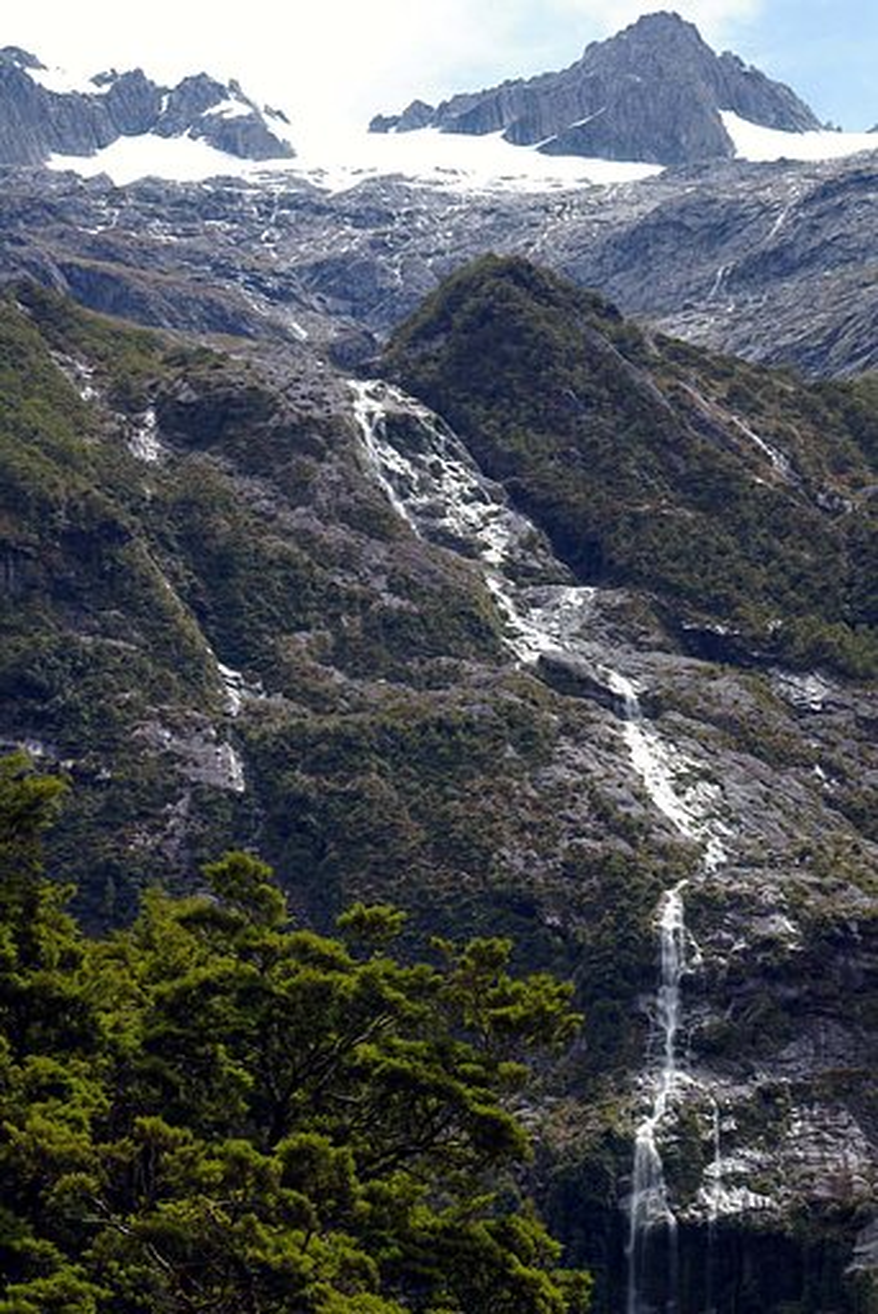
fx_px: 4000
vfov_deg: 18.7
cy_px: 657
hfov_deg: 12.5
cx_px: 439
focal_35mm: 110
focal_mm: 73
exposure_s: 1/250
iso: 200
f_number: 8
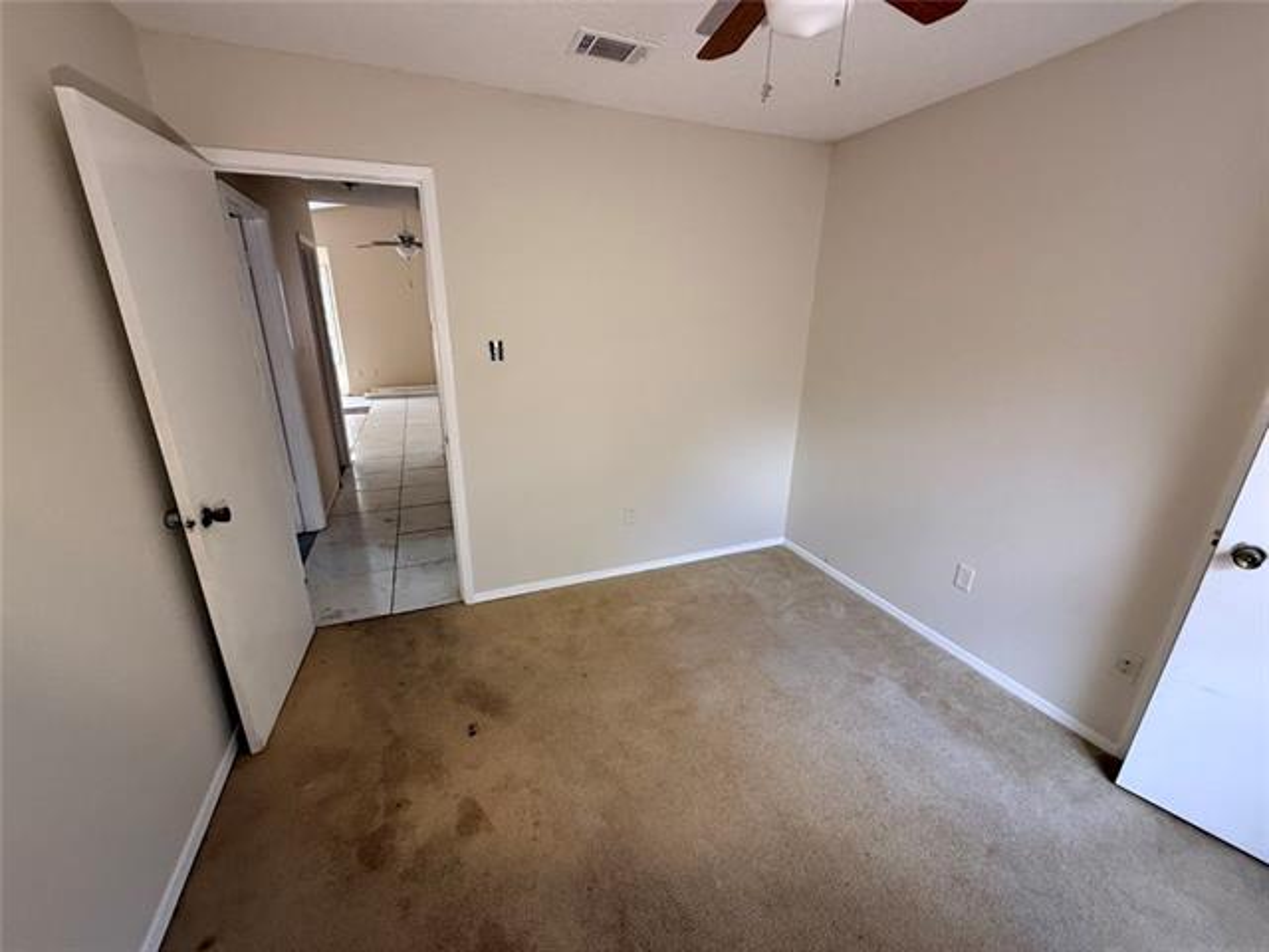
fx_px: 513
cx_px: 634
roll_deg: -0.3
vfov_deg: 85.7
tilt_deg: -16.2
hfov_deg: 102.1
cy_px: 476
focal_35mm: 14
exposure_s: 1/99
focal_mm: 2.22
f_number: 2.2
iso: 200
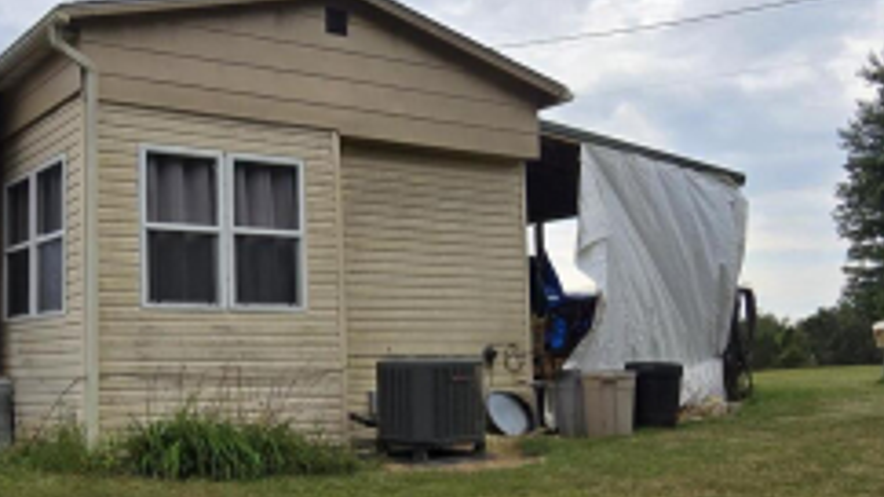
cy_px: 356
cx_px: 216
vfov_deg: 30.0
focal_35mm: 39
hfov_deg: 49.5
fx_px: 914
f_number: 2.2
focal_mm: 2.2
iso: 50
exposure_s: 1/1709
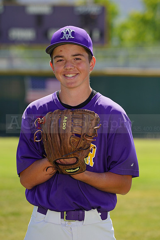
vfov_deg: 7.3
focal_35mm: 282
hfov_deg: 4.9
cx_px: 80
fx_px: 1882
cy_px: 120
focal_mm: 282
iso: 100
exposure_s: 1/250
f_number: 8
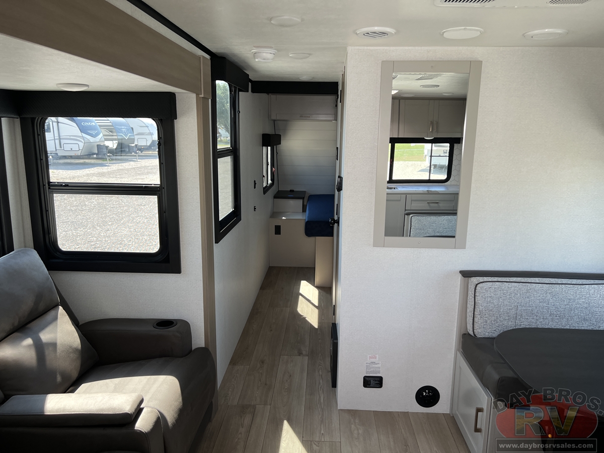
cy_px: 226
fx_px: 454
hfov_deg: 67.3
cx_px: 302
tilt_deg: -8.6
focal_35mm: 26
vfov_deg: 53.1
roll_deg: +1.4
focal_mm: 5.7
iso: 50
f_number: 1.5
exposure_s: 1/121
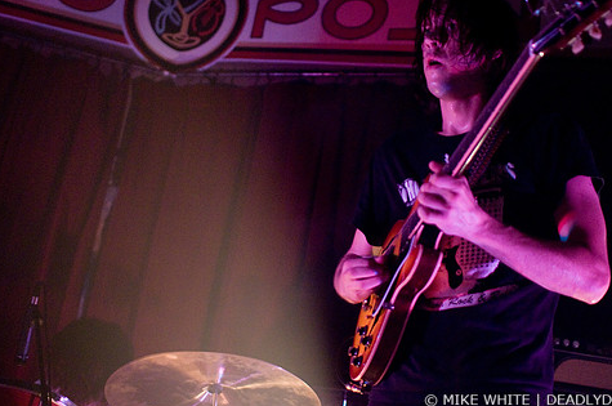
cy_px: 163
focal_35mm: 55
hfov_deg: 36.3
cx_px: 336
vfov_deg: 24.5
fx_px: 933
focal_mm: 30
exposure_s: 1/160
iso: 1000
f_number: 1.4
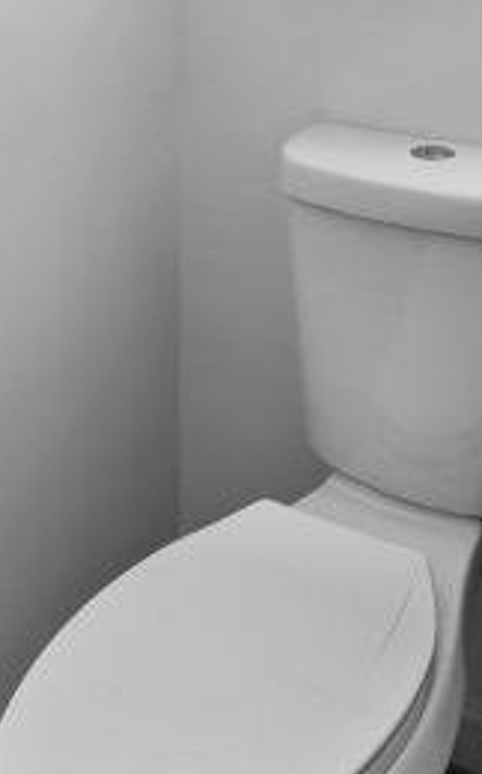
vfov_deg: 38.9
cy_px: 42
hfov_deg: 26.5
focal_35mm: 47
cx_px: 427
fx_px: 990
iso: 400
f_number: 11
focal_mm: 16
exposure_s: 1/3
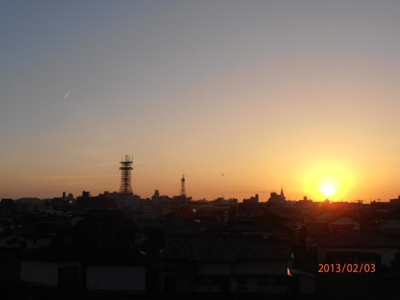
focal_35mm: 44
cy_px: 150
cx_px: 200
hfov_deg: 42.9
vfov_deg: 32.9
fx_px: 508
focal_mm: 7.87
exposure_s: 1/500
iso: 80
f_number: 4.2
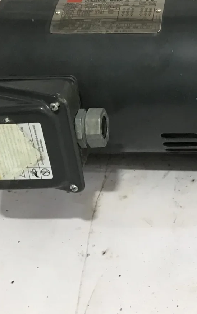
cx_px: 220
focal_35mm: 75
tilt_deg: -36.2
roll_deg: -0.9
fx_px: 644
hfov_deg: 16.8
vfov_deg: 27.2
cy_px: 92
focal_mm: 3.3
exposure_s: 1/33
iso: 125
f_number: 2.4
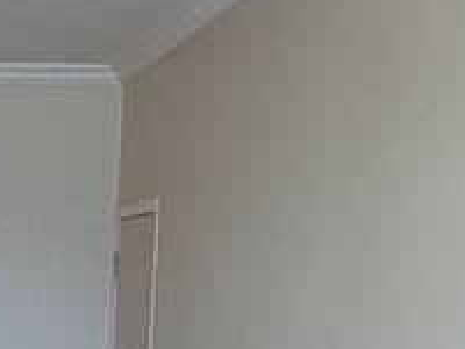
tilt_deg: -17.8
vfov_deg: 12.8
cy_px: 689
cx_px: -65
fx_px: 1357
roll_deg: -1.1
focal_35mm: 101
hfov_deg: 18.6
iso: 125
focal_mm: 2.22
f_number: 2.2
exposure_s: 1/120
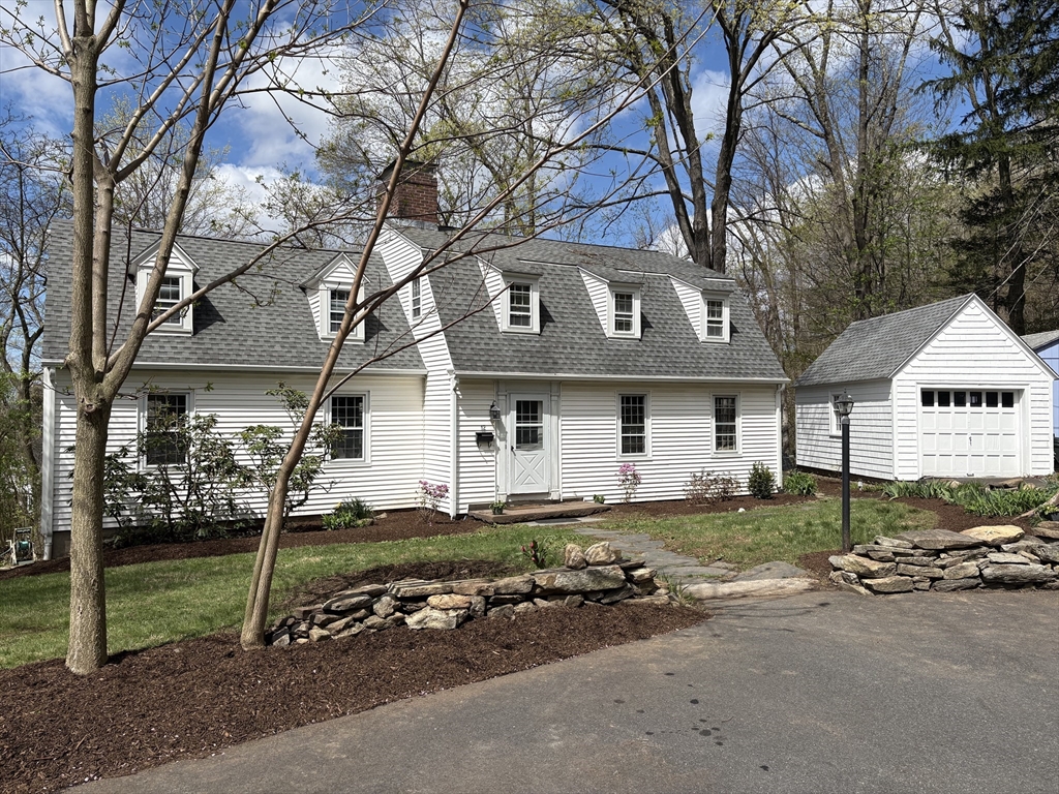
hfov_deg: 67.3
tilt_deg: +1.5
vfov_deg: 53.1
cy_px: 397
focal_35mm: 26
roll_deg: +0.4
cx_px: 530
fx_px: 795
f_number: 1.6
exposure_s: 1/5348
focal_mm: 5.96
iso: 50
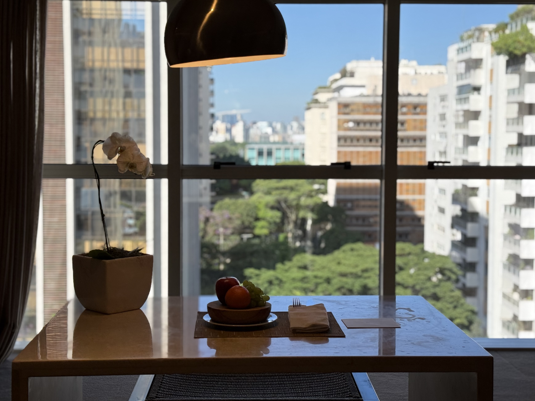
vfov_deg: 26.1
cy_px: 190
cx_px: 267
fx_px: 865
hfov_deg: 34.3
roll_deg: -0.4
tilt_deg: -2.9
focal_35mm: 56
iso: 125
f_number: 1.78
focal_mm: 6.76
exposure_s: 1/244
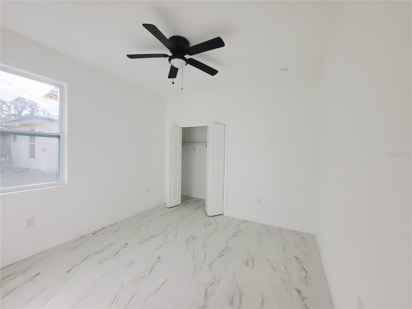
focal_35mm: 13
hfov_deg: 106.2
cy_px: 154
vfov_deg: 89.9
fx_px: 155
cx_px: 206
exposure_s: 1/163
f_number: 2.2
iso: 32
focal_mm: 1.74
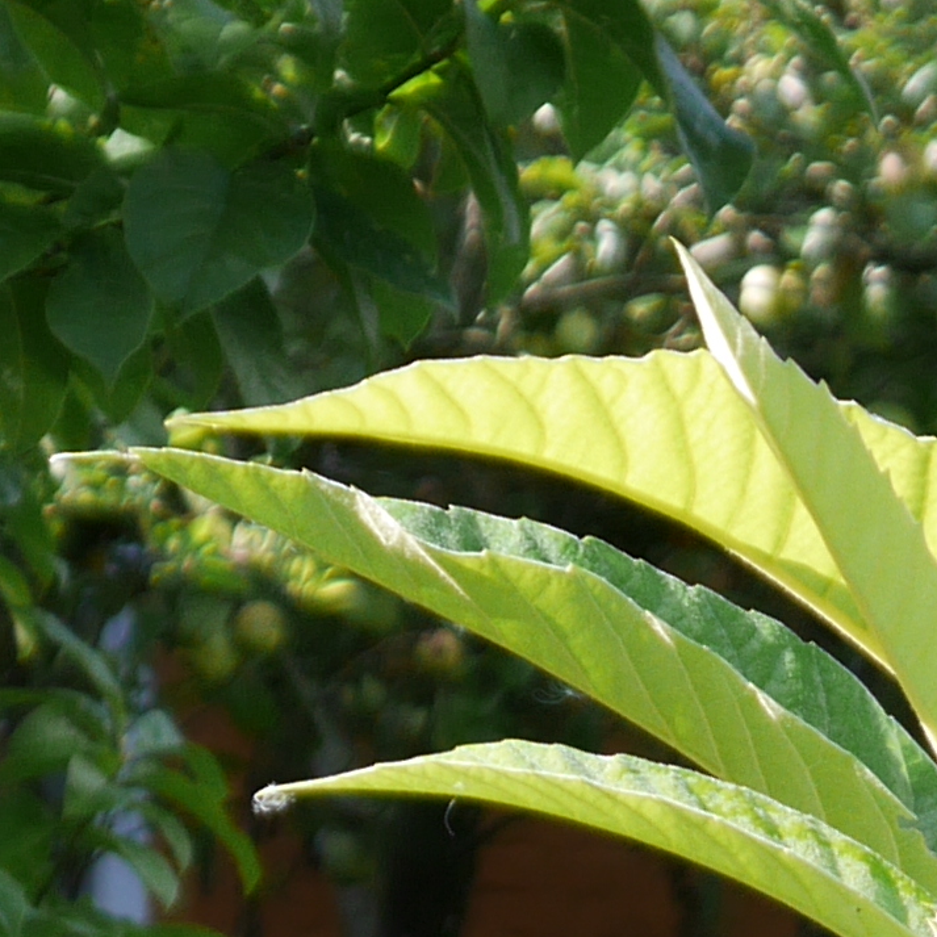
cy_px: 1769
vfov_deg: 5.8
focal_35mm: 296
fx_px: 9065
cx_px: 915
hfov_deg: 5.9
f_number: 4.7
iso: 200
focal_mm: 26
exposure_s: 1/320
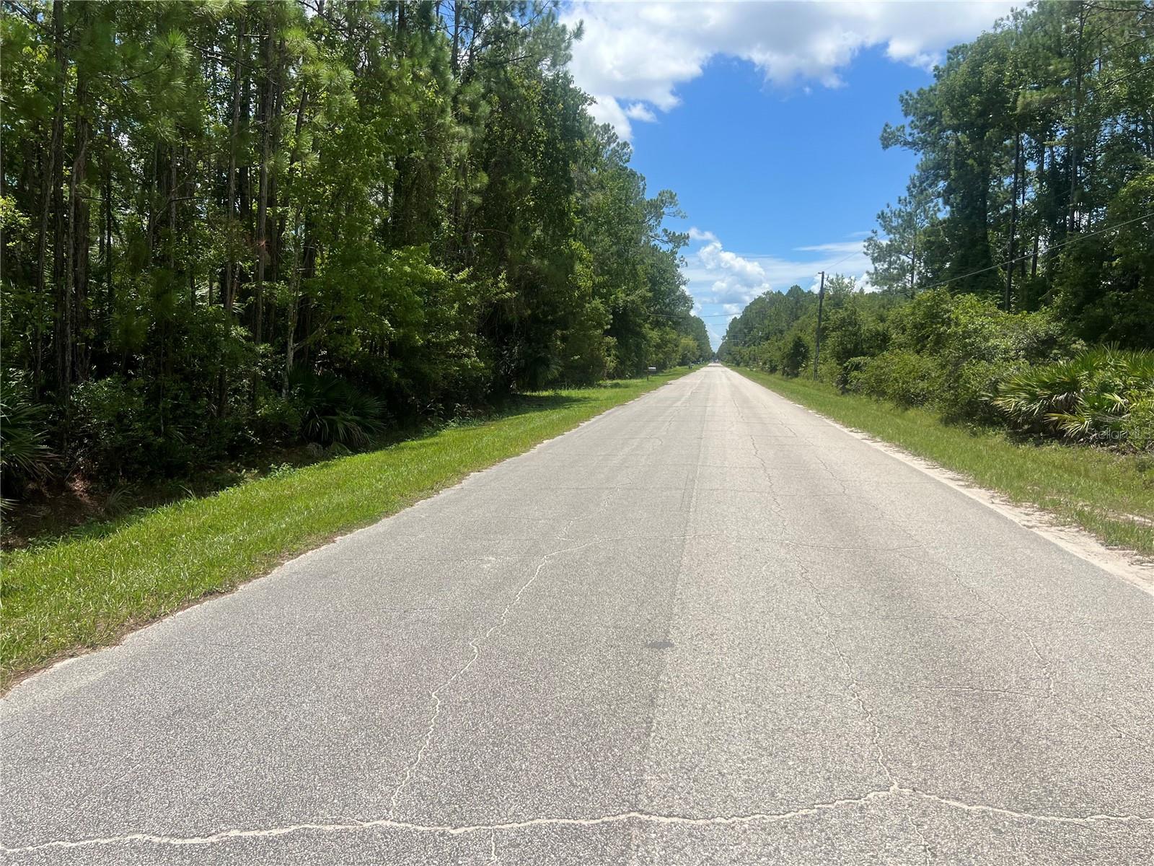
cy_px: 433
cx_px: 577
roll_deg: +1.1
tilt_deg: -4.0
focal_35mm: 26
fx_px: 867
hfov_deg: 67.3
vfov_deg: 53.1
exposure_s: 1/5076
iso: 50
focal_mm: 5.7
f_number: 1.5
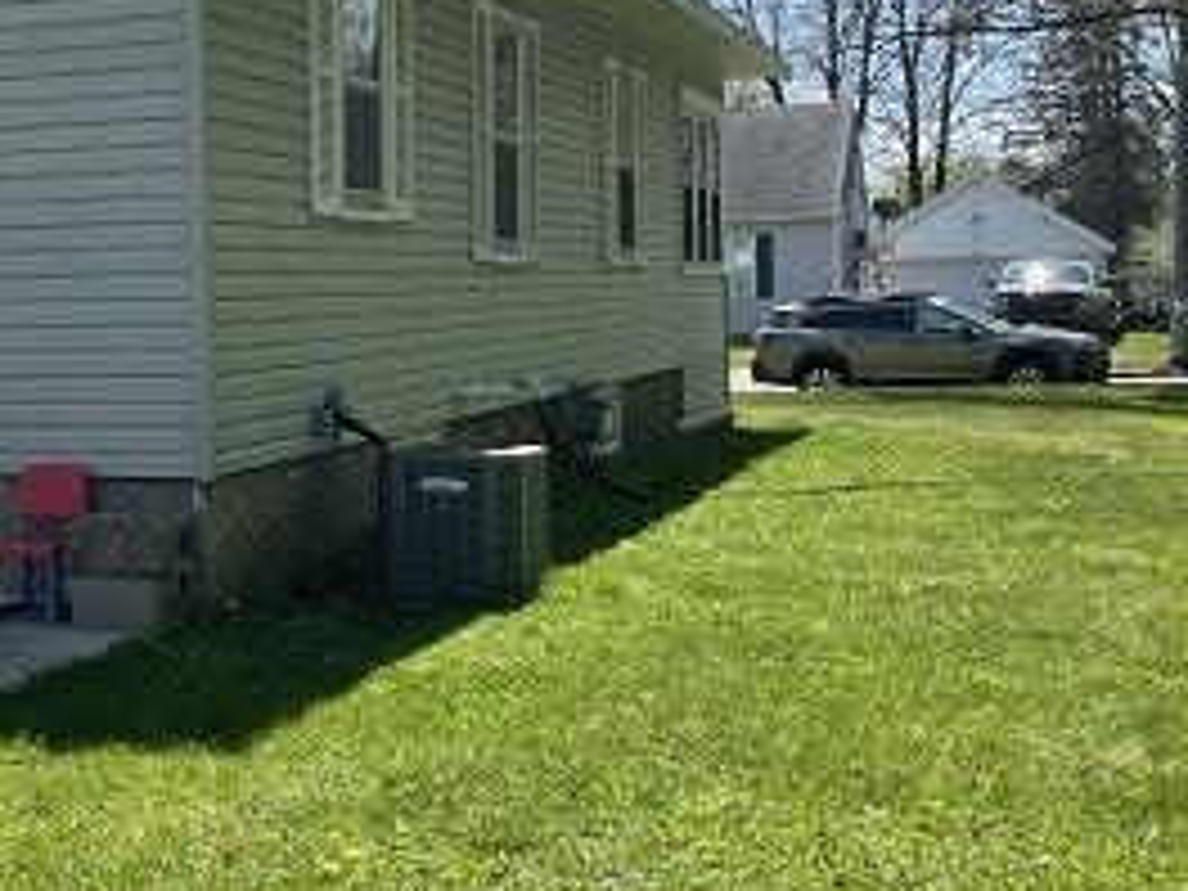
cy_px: 333
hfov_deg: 28.8
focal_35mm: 63
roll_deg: +1.6
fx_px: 2162
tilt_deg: -1.4
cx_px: 0
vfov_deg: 23.2
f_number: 1.6
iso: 32
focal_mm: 4.2
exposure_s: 1/1825
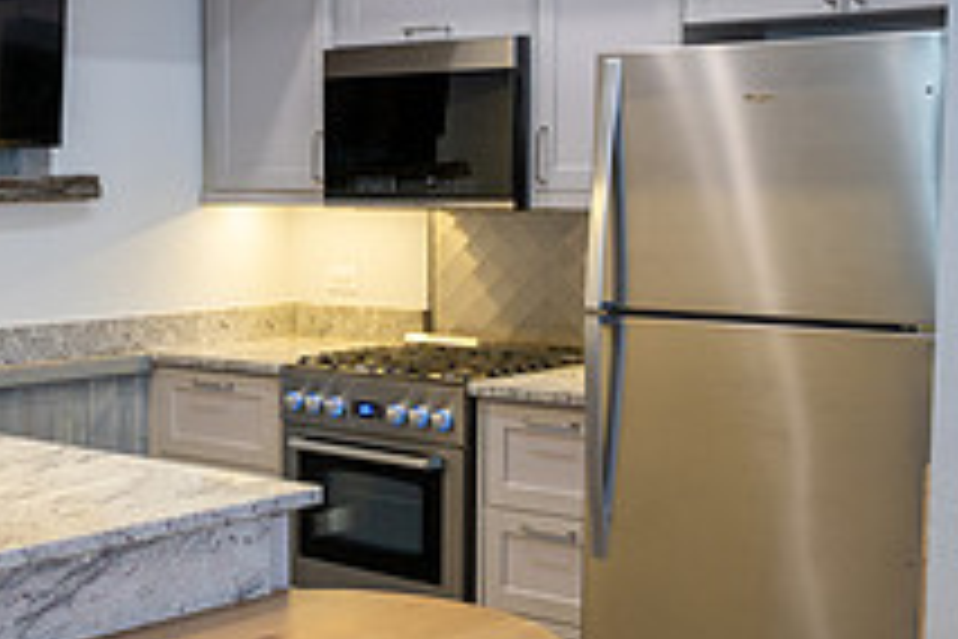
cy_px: 360
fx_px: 1756
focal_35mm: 66
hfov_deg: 29.5
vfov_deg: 20.6
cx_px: 139
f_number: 4
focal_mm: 24
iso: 640
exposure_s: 1/125
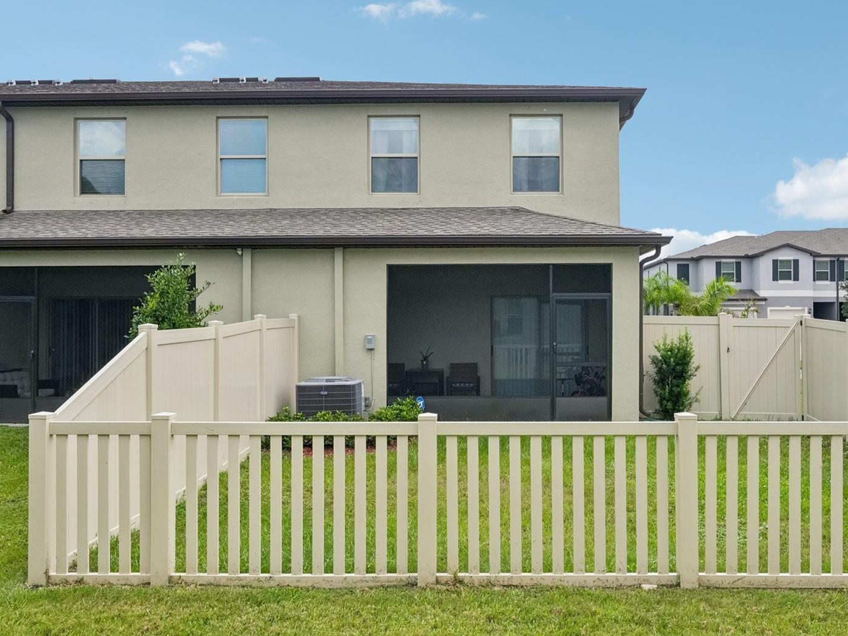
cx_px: 472
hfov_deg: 58.2
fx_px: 759
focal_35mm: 31
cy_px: 316
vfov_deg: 45.4
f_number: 8
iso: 800
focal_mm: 19
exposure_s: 1/1600
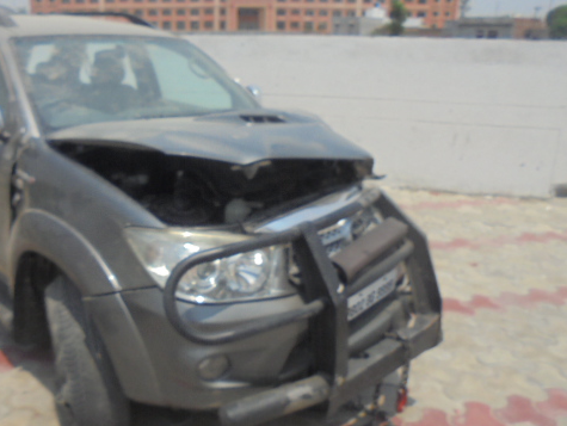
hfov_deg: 51.8
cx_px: 197
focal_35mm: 35
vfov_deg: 40.7
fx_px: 574
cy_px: 227
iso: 100
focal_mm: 4.6
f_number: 3.5
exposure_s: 1/800
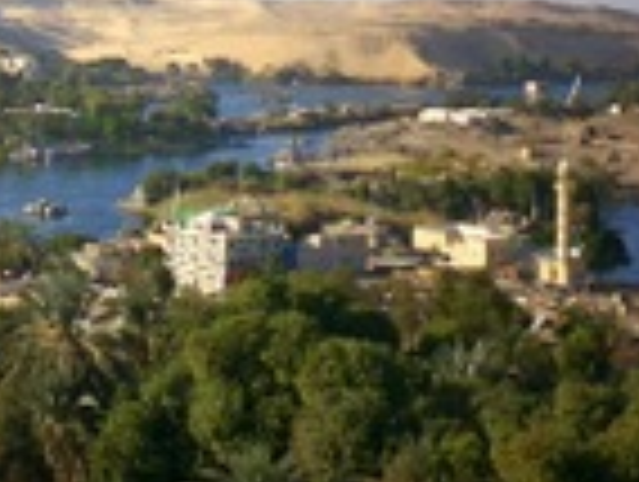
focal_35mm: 91
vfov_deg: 15.8
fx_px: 1683
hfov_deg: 21.1
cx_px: 72
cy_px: -65
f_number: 3.5
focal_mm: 5.6
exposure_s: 1/800
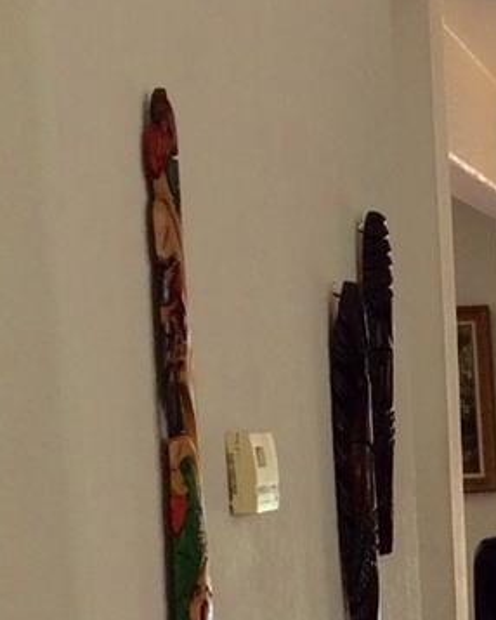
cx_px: 787
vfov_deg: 14.3
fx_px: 2402
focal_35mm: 131
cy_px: 705
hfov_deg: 11.2
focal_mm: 3.3
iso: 32
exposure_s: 1/30
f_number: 2.4
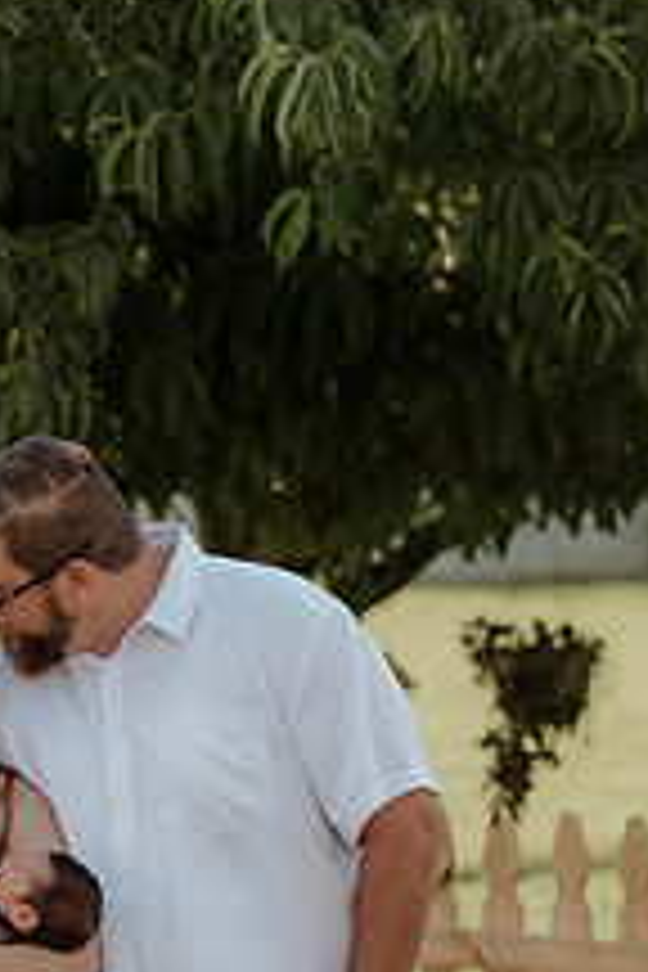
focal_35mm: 177
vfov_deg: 11.5
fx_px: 4779
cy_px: 909
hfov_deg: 7.7
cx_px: 76
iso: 80
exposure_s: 1/320
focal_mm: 85
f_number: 2.5
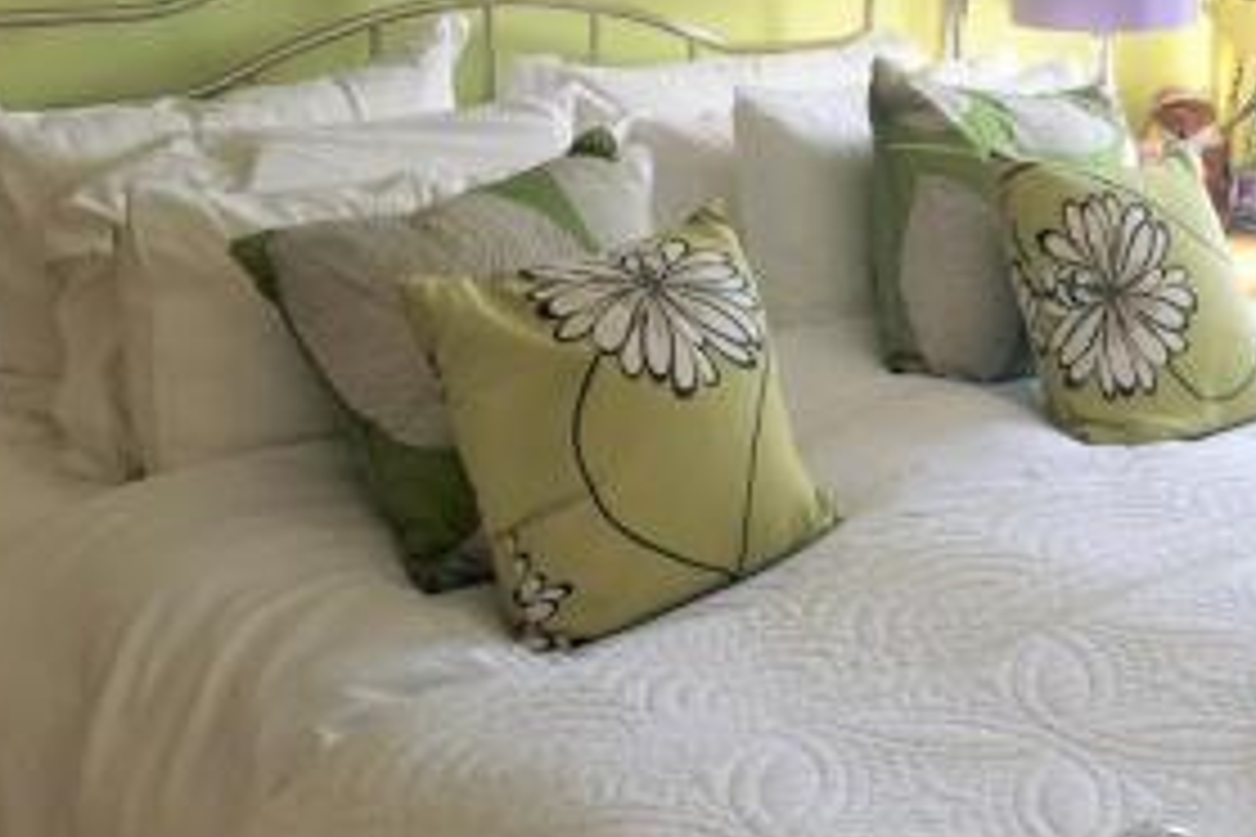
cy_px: 277
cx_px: 961
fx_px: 2198
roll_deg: -1.9
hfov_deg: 31.3
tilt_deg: -14.5
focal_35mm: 63
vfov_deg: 21.5
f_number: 2.2
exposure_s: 1/105
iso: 25
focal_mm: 4.15
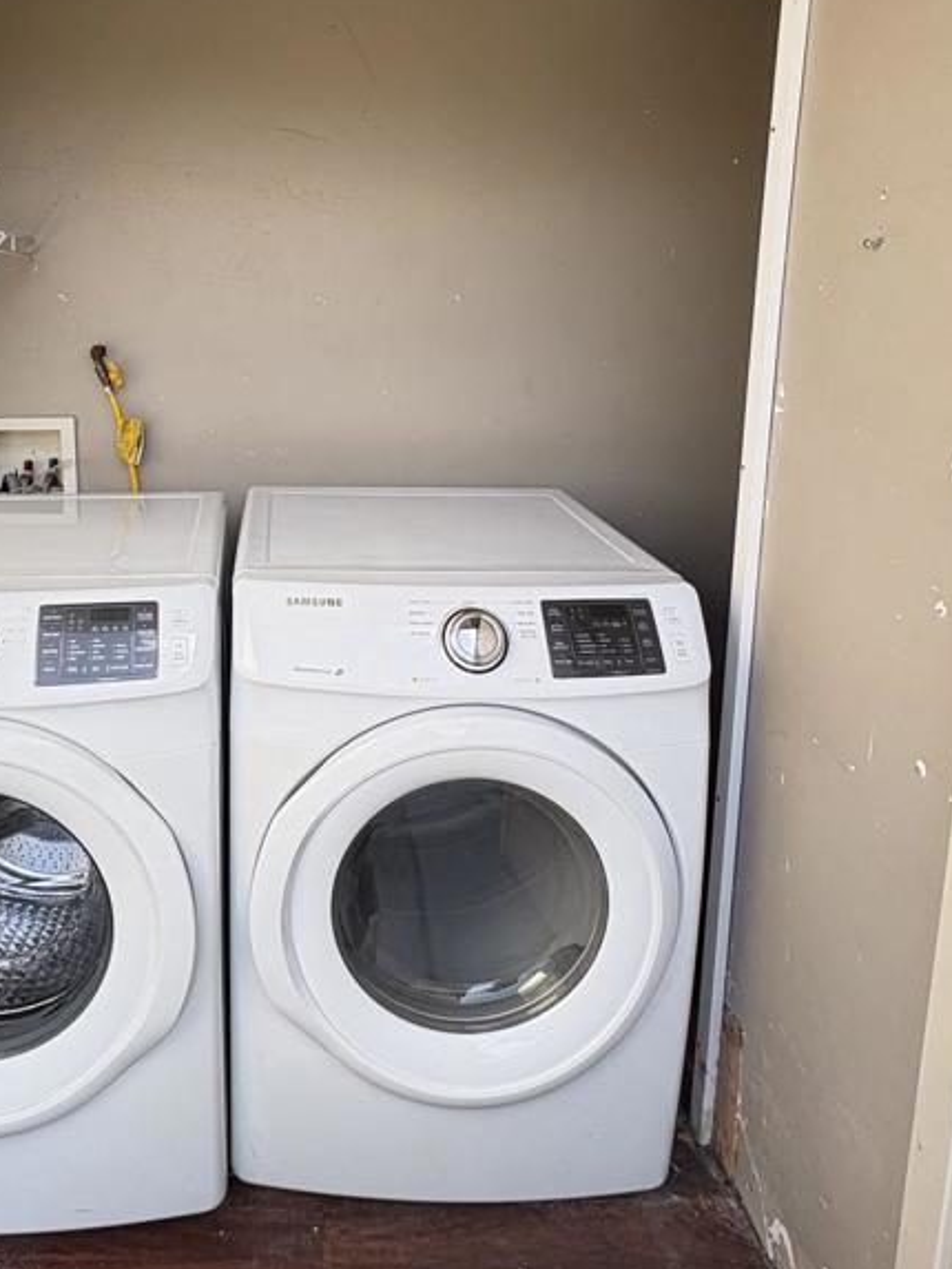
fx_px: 916
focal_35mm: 25
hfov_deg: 53.1
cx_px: 270
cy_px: 430
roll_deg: +0.2
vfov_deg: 67.6
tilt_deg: -6.5
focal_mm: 2.22
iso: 40
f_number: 2.2
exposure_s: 1/366
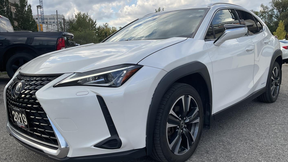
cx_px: 144
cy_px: 93
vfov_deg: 36.6
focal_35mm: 32
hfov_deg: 61.0
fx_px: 244
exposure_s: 1/709
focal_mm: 3
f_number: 1.8
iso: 16
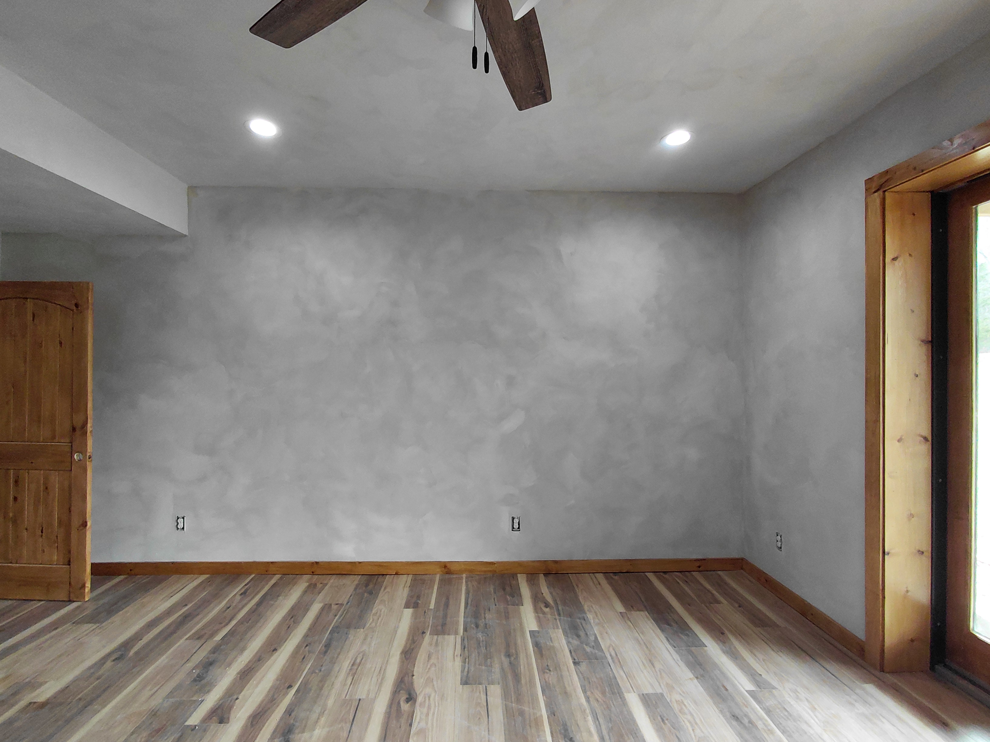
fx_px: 458
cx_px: 495
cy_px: 371
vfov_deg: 78.1
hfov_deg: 94.5
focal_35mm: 16
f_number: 2.2
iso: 80
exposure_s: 1/60
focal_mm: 1.64
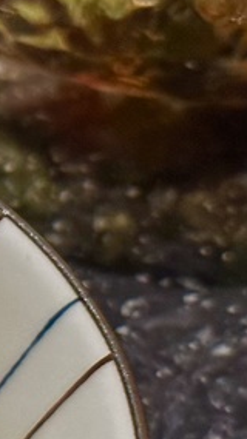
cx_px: -479
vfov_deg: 9.8
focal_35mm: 220
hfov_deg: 5.2
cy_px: 323
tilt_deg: -46.0
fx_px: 2565
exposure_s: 1/60
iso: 200
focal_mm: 6.86
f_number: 1.78
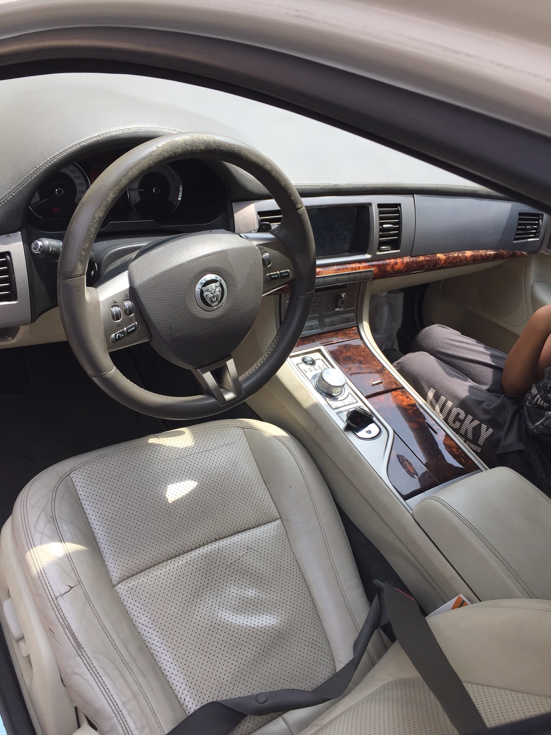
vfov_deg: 61.7
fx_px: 615
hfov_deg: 48.2
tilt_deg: -36.7
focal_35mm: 29
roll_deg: -20.3
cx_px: 276
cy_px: 368
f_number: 2.2
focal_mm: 4.15
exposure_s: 1/706
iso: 32
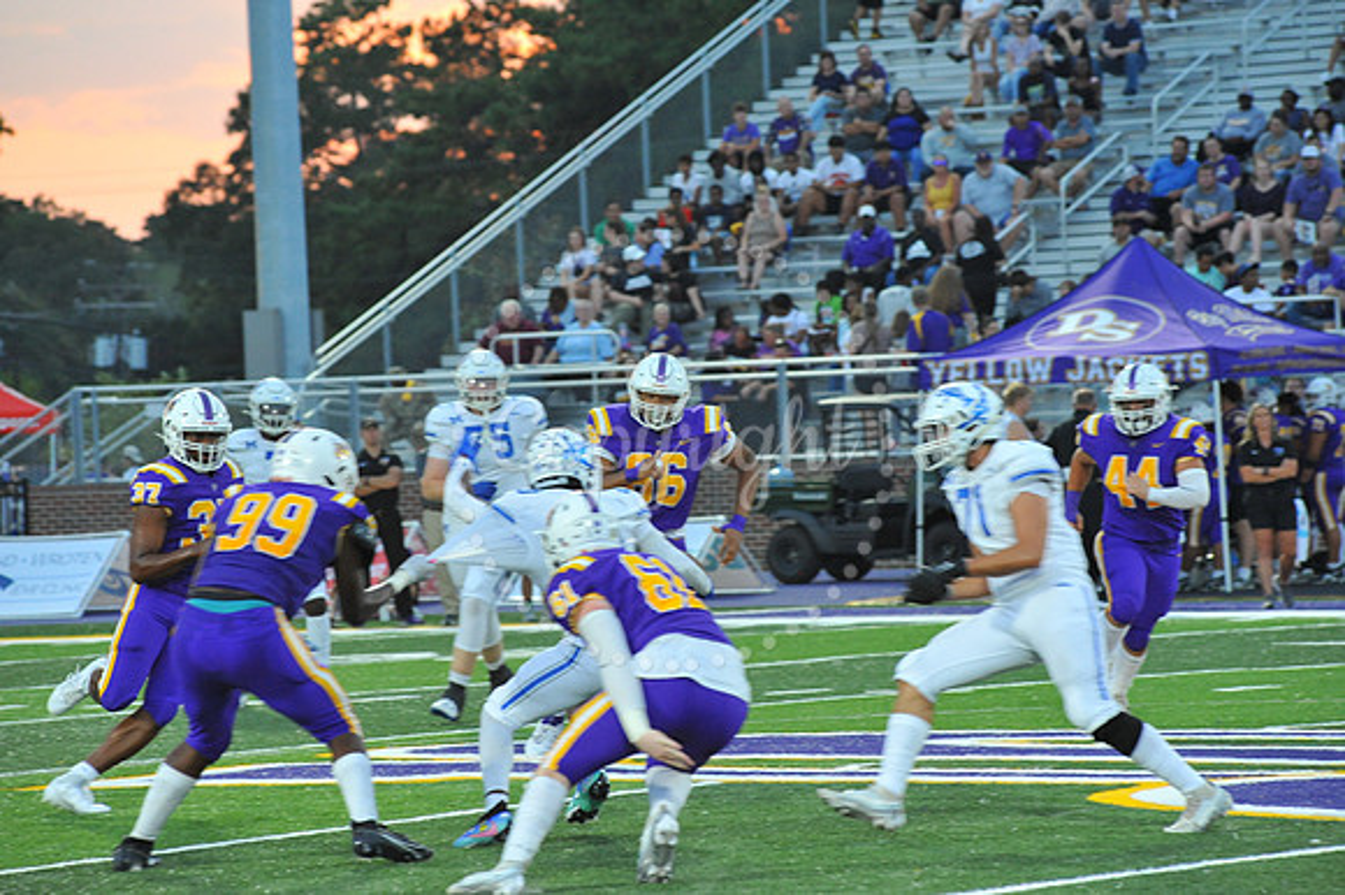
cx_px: 672
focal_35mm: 200
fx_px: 7468
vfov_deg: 6.9
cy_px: 448
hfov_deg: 10.3
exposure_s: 1/320
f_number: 7.1
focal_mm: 200
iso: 3200
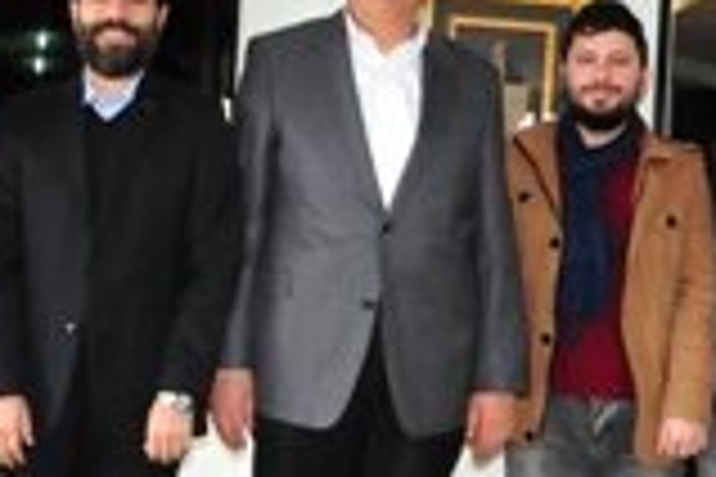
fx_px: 1511
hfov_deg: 26.7
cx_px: 365
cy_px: 297
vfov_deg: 17.9
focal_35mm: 76
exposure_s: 1/60
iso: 2000
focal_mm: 18
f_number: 6.3
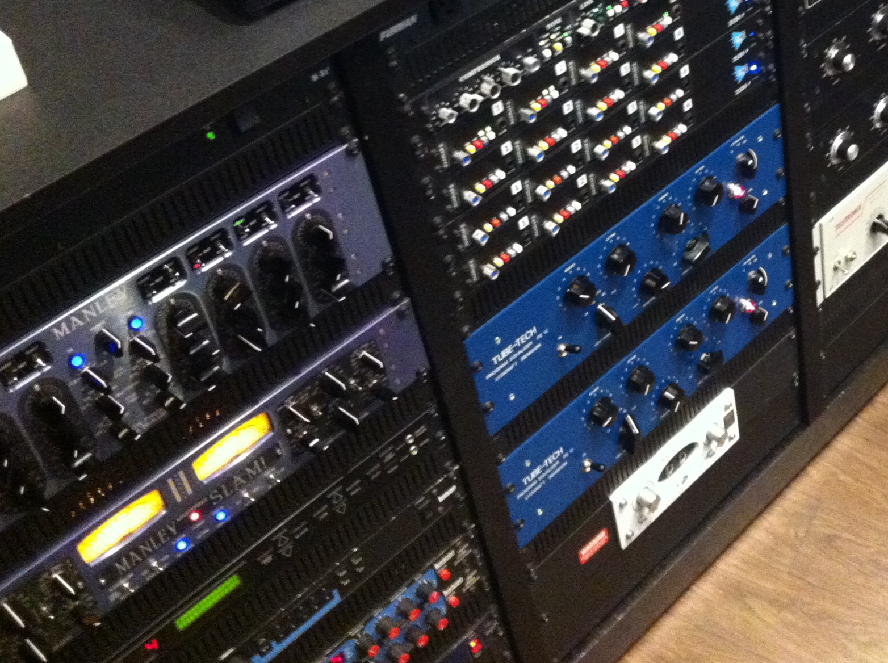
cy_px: 154
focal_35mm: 58
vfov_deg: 24.8
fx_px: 1486
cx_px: 711
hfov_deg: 32.4
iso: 800
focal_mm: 3.85
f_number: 2.8
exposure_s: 1/15
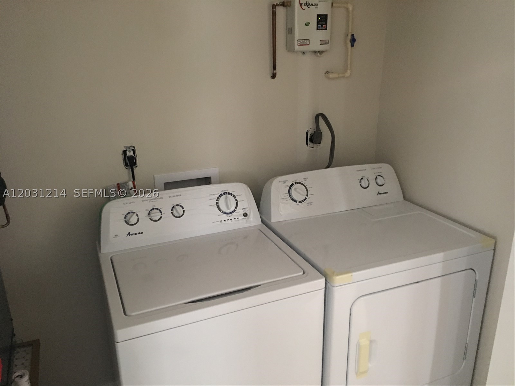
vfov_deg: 48.2
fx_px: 431
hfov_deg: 61.7
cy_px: 193
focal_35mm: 29
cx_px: 258
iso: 100
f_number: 2.2
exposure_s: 1/4
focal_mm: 4.15
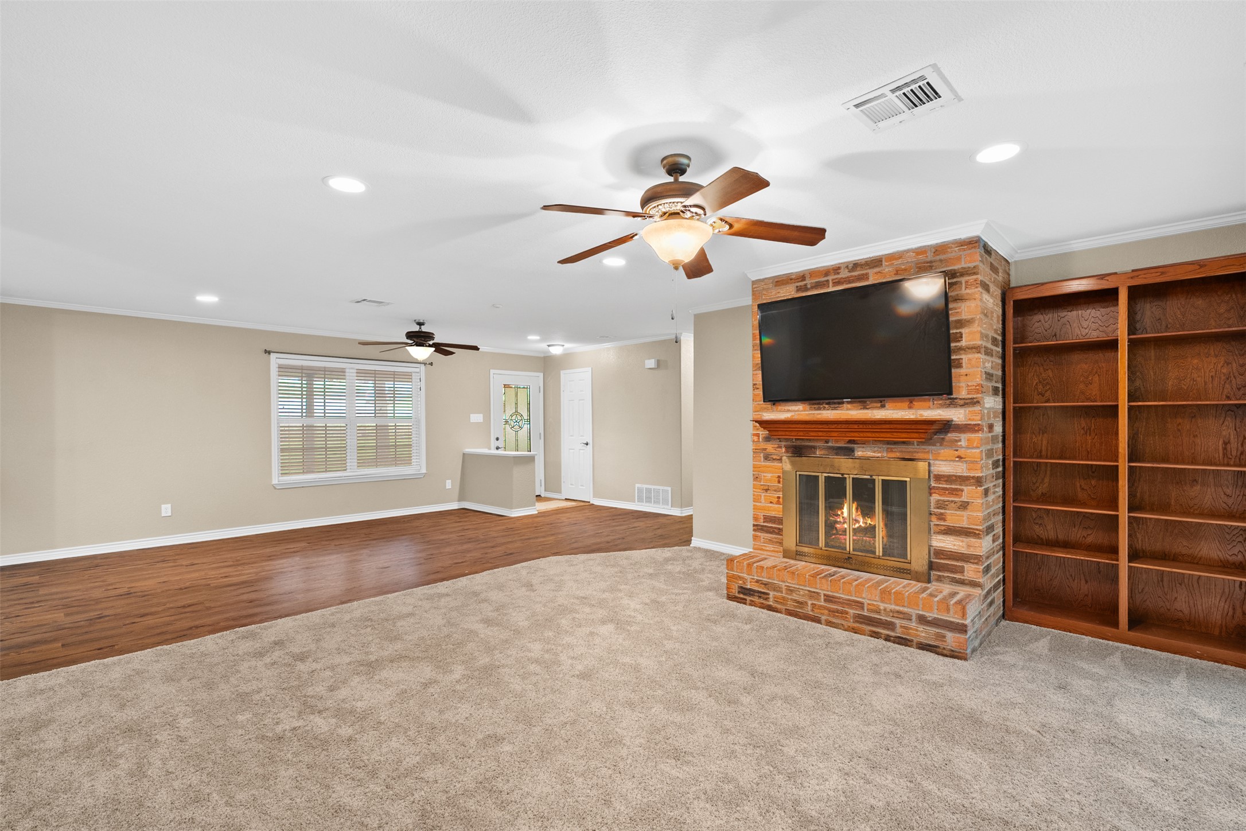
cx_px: 623
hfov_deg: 96.7
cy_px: 416
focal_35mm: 16
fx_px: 554
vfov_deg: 73.7
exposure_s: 1.3
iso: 800
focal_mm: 16
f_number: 8
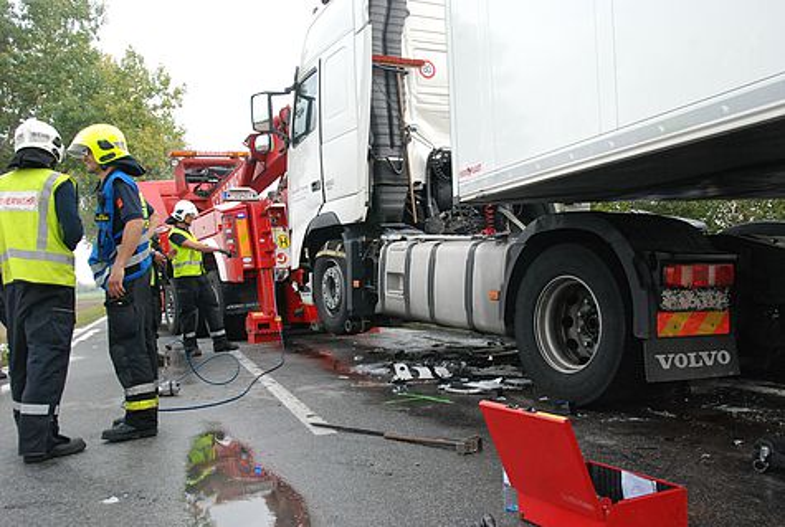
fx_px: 721
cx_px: 392
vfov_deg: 40.2
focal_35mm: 33
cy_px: 264
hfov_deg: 57.1
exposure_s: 1/320
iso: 800
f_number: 9
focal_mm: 22
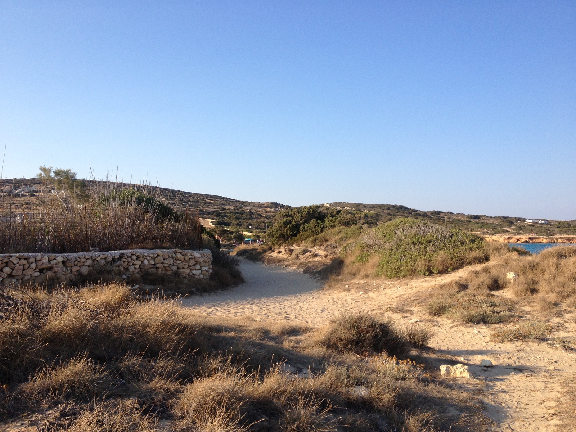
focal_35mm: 35
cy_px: 216
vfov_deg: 40.7
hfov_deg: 52.6
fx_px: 582
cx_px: 288
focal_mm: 4.28
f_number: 2.4
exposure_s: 1/1082
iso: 50
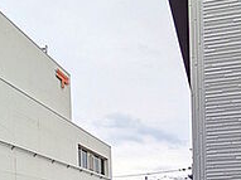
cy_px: 230
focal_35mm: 44
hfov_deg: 40.6
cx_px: 203
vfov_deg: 27.7
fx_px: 306
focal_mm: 1.83
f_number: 2.2
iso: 50
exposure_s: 1/629
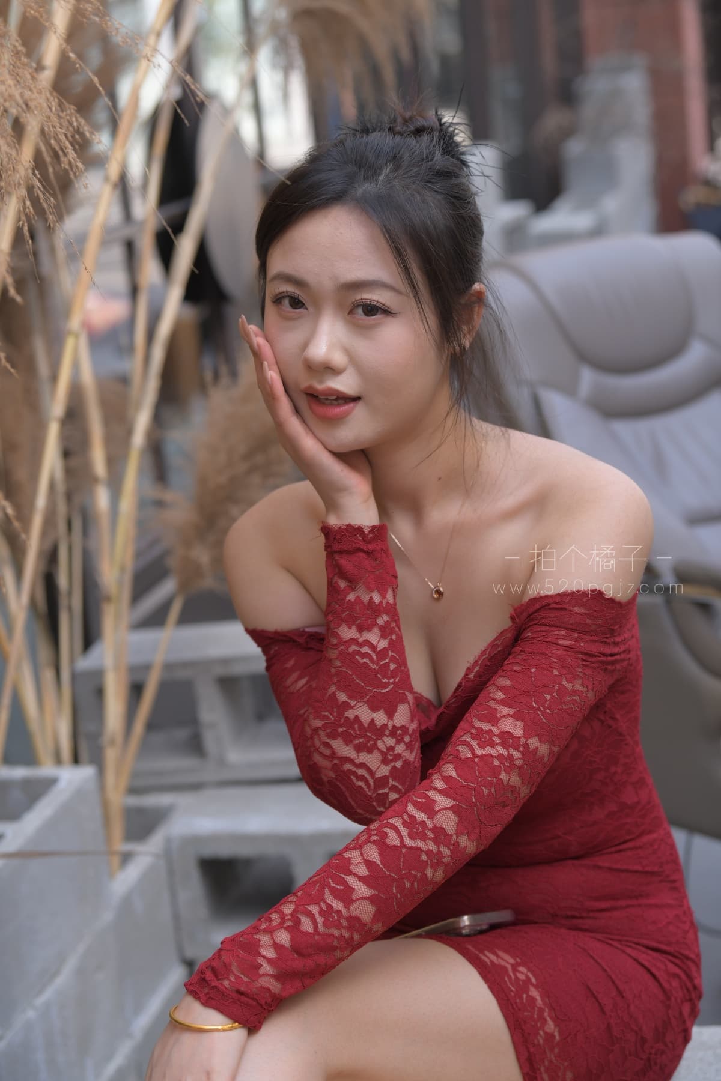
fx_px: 2103
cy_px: 540
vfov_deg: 28.8
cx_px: 360
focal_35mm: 70
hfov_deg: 19.5
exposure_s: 1/400
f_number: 4
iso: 280
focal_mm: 70
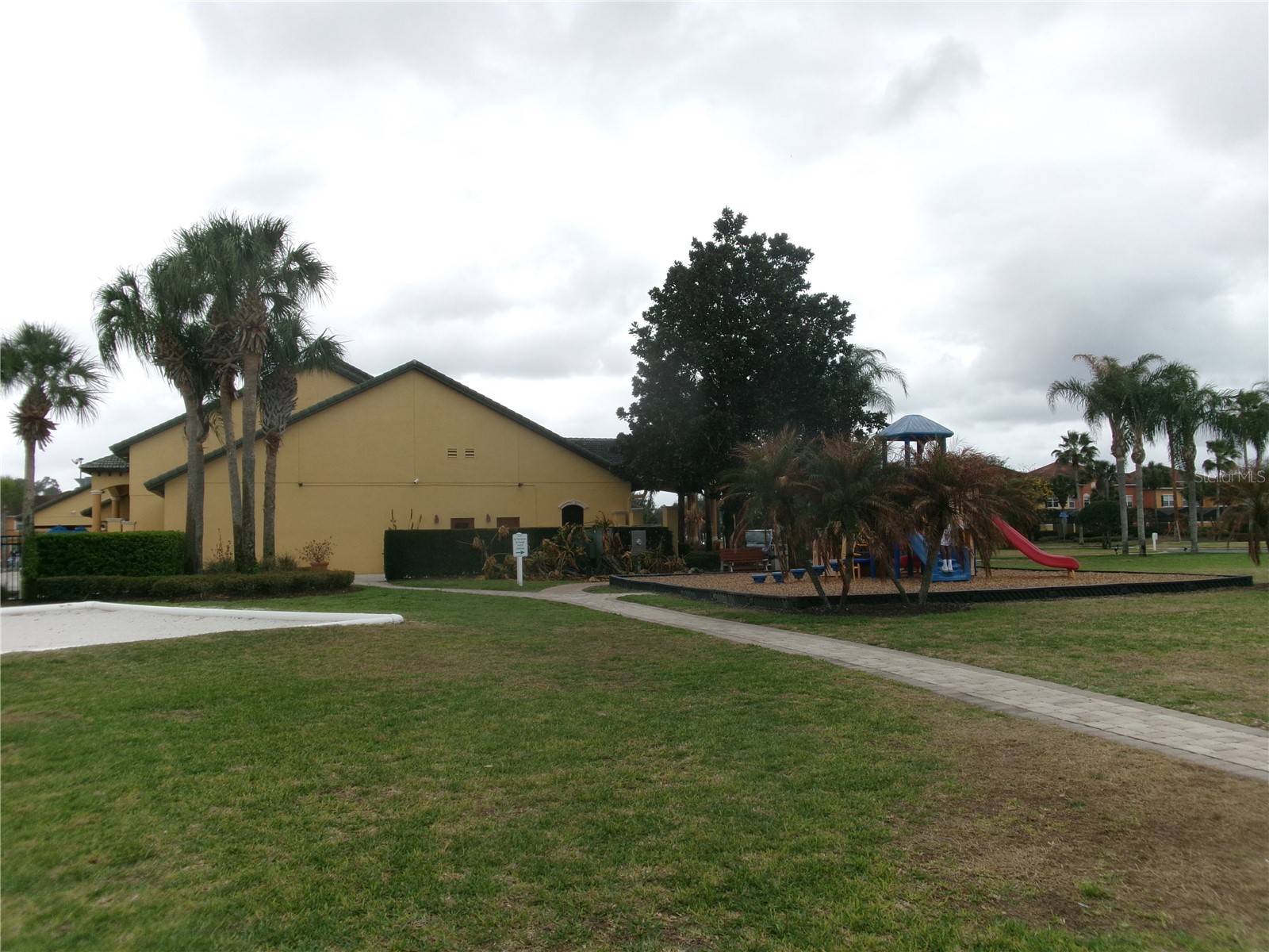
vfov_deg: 49.7
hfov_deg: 63.4
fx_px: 1026
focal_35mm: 28
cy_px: 476
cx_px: 634
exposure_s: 1/120
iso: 100
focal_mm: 5.1
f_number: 10.8
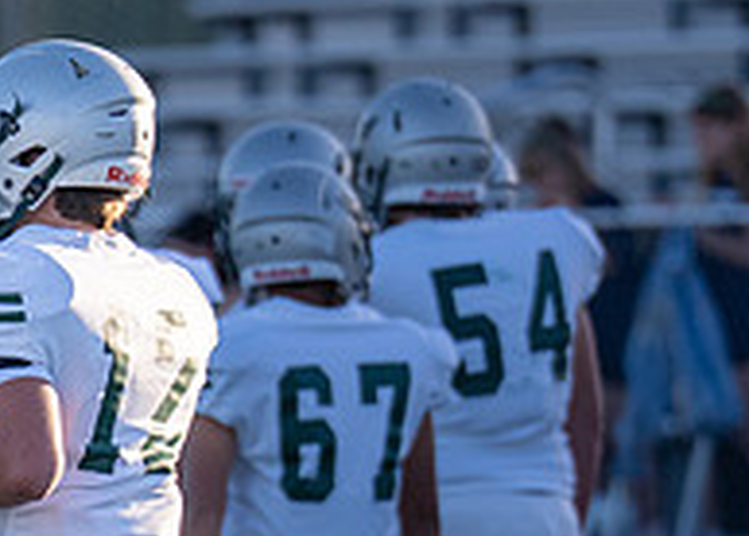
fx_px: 24535
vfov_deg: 1.3
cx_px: -124
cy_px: 564
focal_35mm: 1153
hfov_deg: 1.7
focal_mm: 200
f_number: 2.8
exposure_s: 1/2500
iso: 320
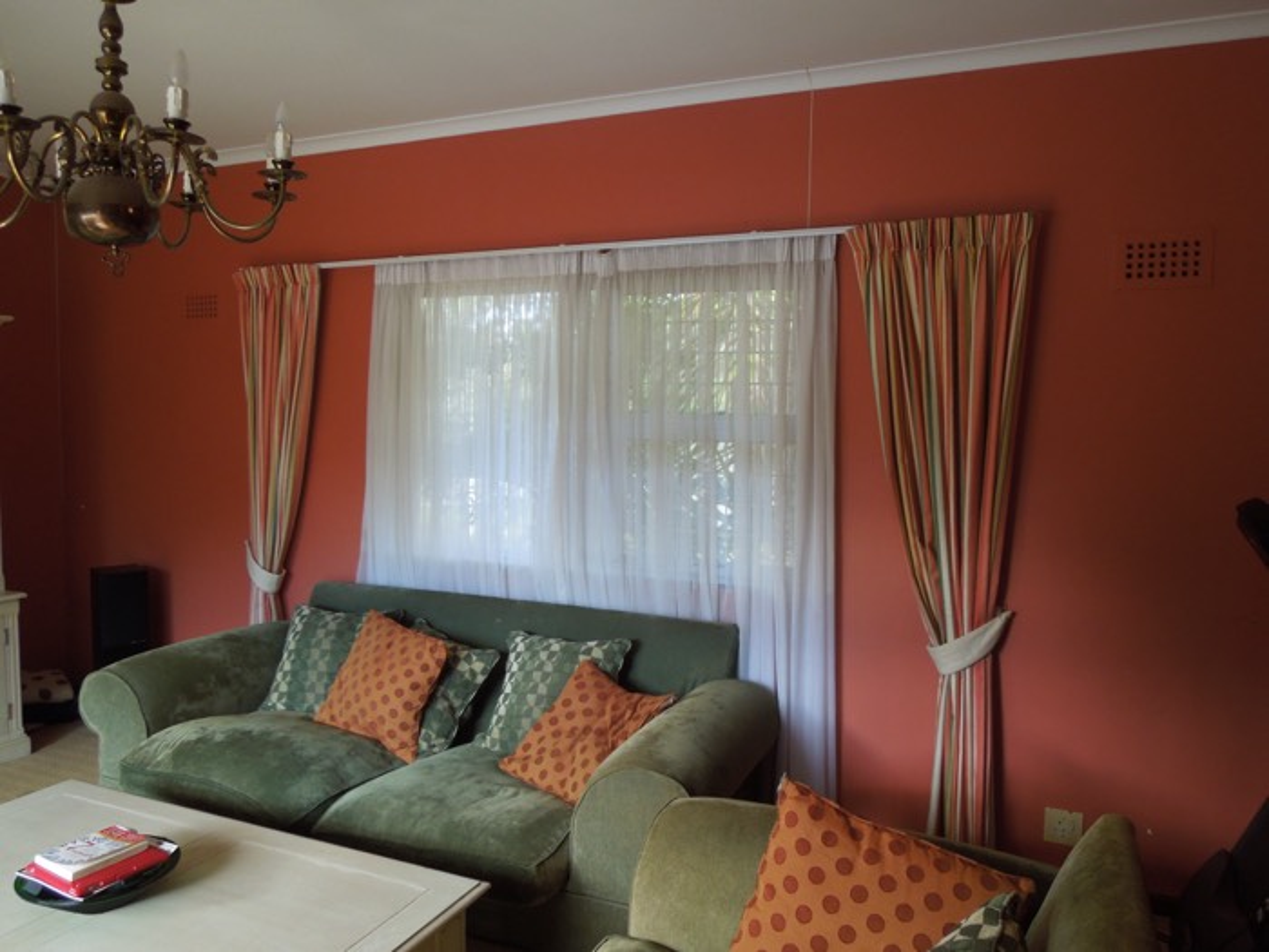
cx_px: 634
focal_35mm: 25
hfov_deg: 69.4
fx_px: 916
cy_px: 476
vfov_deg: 54.9
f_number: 3.3
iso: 200
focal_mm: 4.5
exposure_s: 1/30
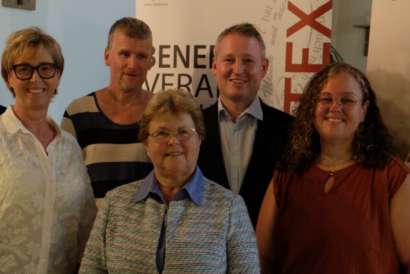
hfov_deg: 23.8
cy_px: 251
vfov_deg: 15.9
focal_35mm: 85
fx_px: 968
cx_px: 146
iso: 320
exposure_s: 1/30
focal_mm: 30.2
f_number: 3.6
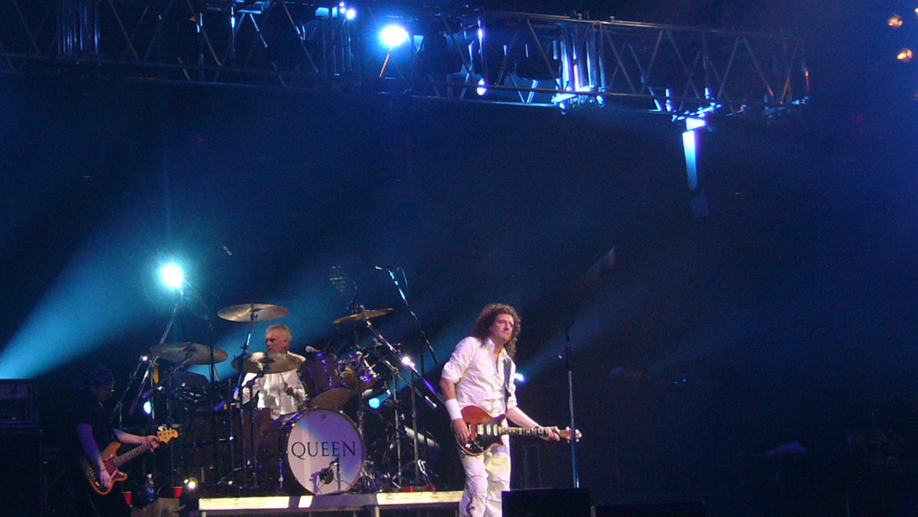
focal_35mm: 88
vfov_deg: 13.7
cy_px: 91
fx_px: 2142
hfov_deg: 24.0
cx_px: 247
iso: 125
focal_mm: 7.5
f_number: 3.2
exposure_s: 1/60
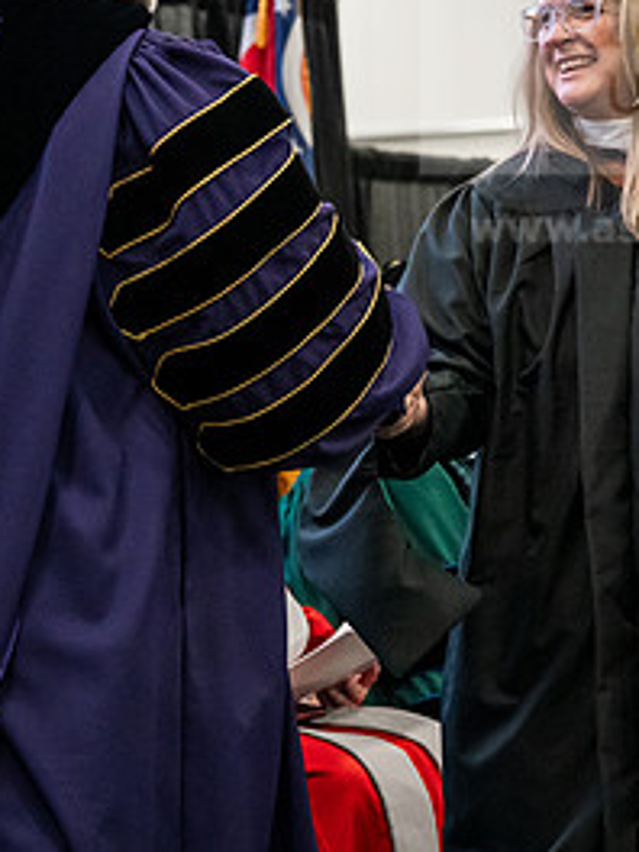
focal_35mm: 182
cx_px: 323
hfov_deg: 8.2
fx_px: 4480
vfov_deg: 10.9
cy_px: 295
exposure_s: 1/250
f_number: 5
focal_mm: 86
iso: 6400
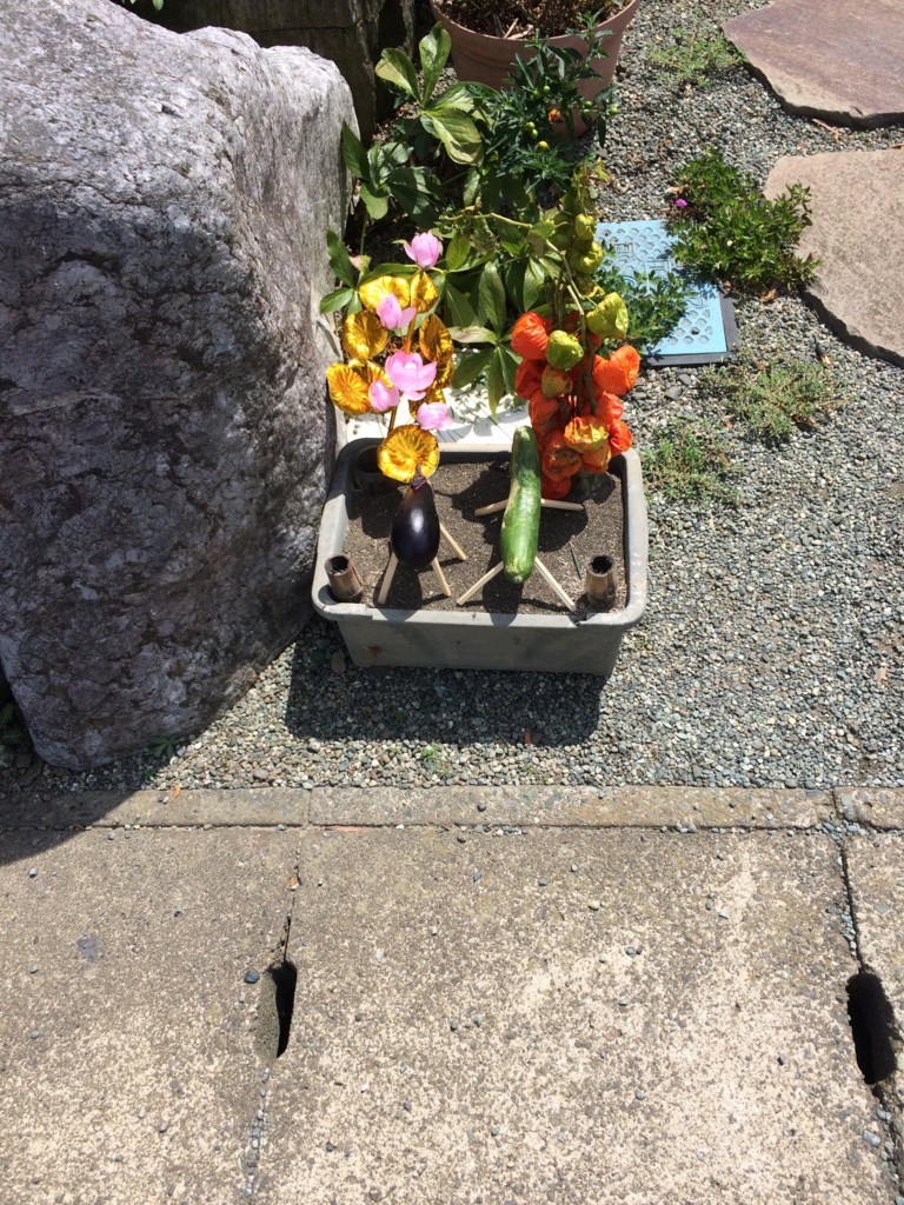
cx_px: 452
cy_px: 602
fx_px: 1010
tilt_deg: -57.9
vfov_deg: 61.7
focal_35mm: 29
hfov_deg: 48.2
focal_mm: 4.15
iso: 32
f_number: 2.2
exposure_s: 1/1866
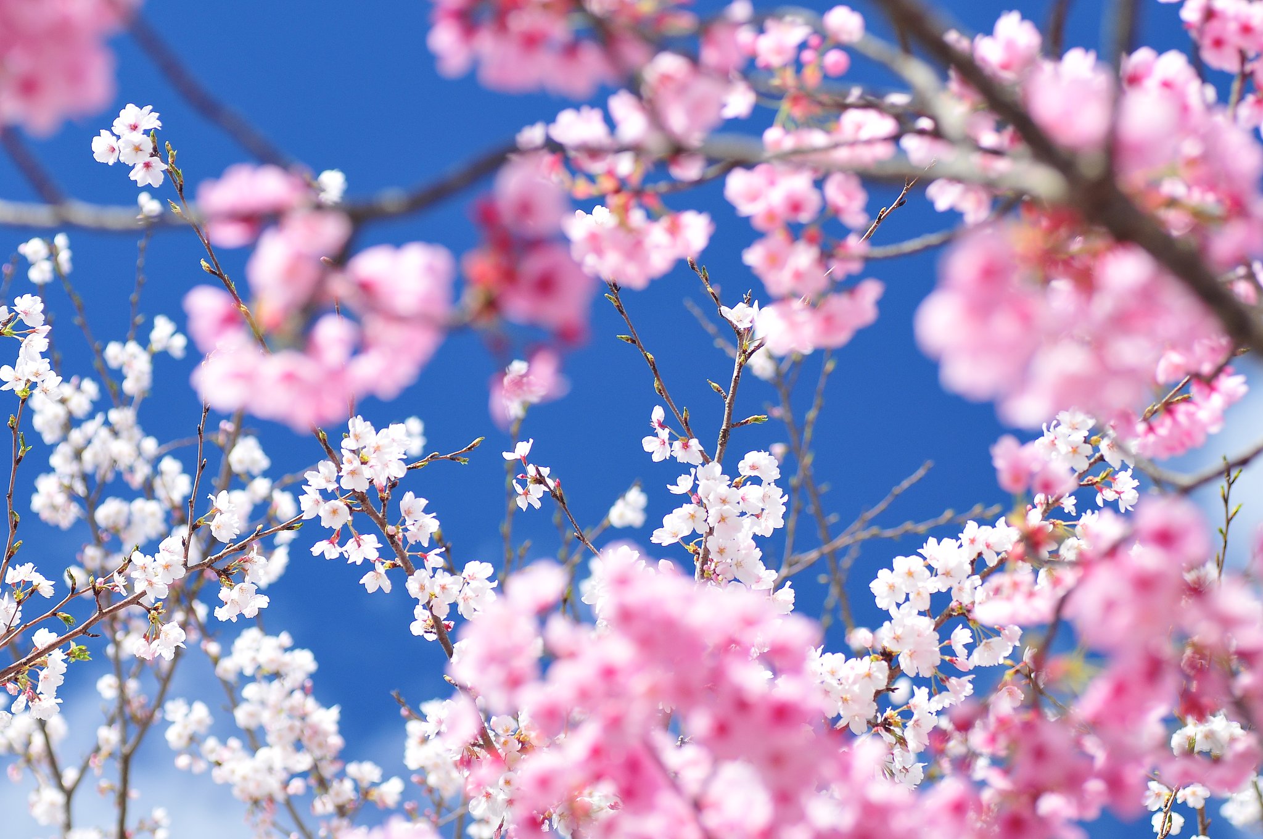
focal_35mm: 135
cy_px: 420
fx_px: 4730
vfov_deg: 10.1
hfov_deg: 15.2
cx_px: 632
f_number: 4.5
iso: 200
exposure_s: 1/320
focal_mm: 90
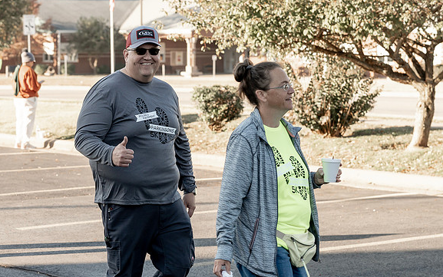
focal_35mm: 115
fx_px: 1389
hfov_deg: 18.1
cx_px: 133
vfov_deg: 11.4
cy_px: 91
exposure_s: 1/500
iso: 100
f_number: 3.5
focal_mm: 57
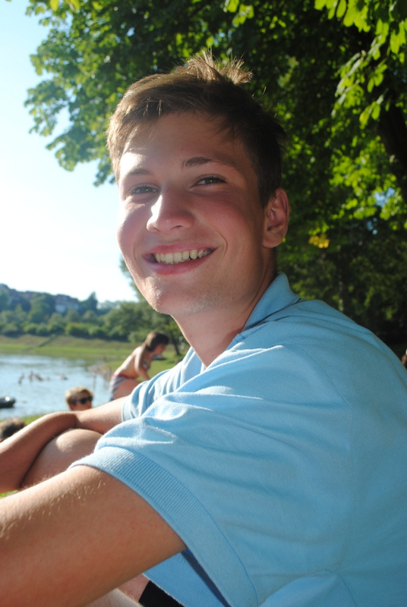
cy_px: 304
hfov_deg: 37.0
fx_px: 608
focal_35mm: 36
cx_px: 204
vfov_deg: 53.1
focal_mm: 24
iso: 100
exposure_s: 1/200
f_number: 7.1
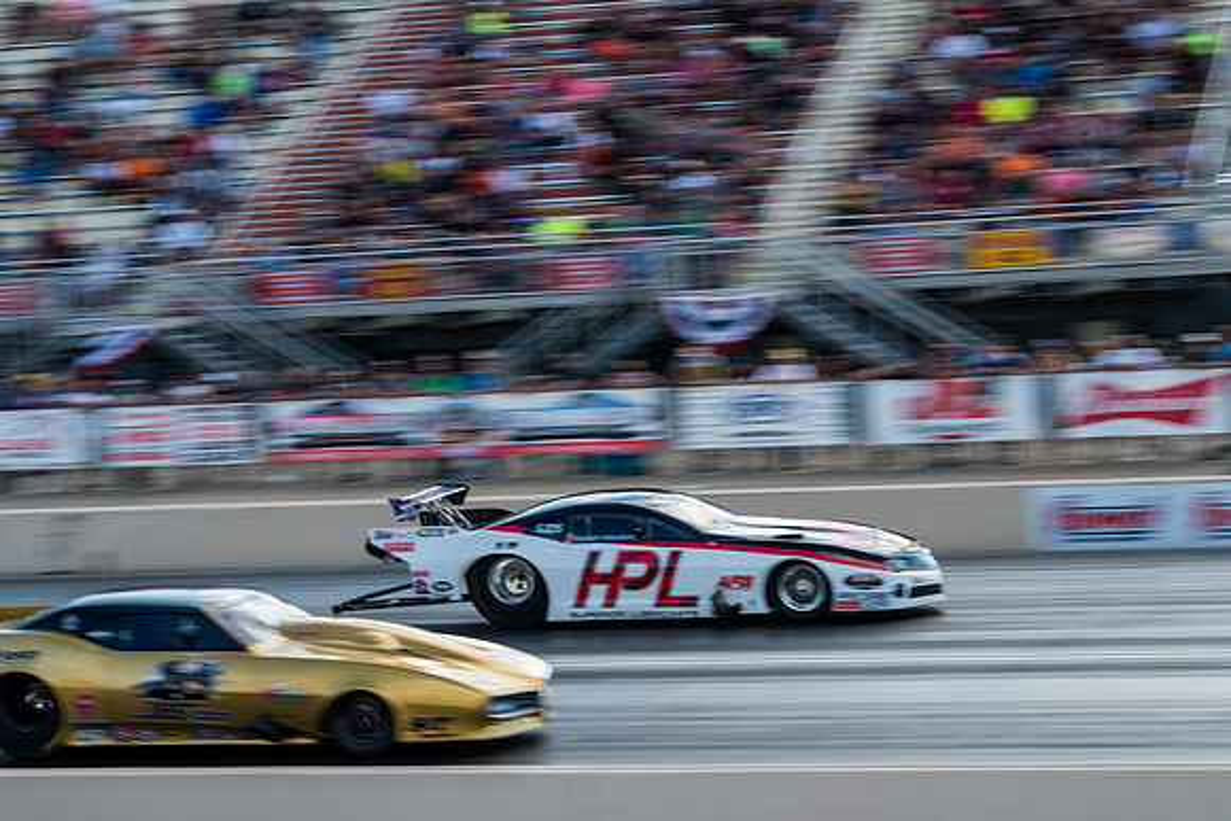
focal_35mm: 112
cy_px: 410
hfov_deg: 18.3
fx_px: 3830
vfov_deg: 12.2
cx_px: 616
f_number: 9
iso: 400
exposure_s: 1/200
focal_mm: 74.4
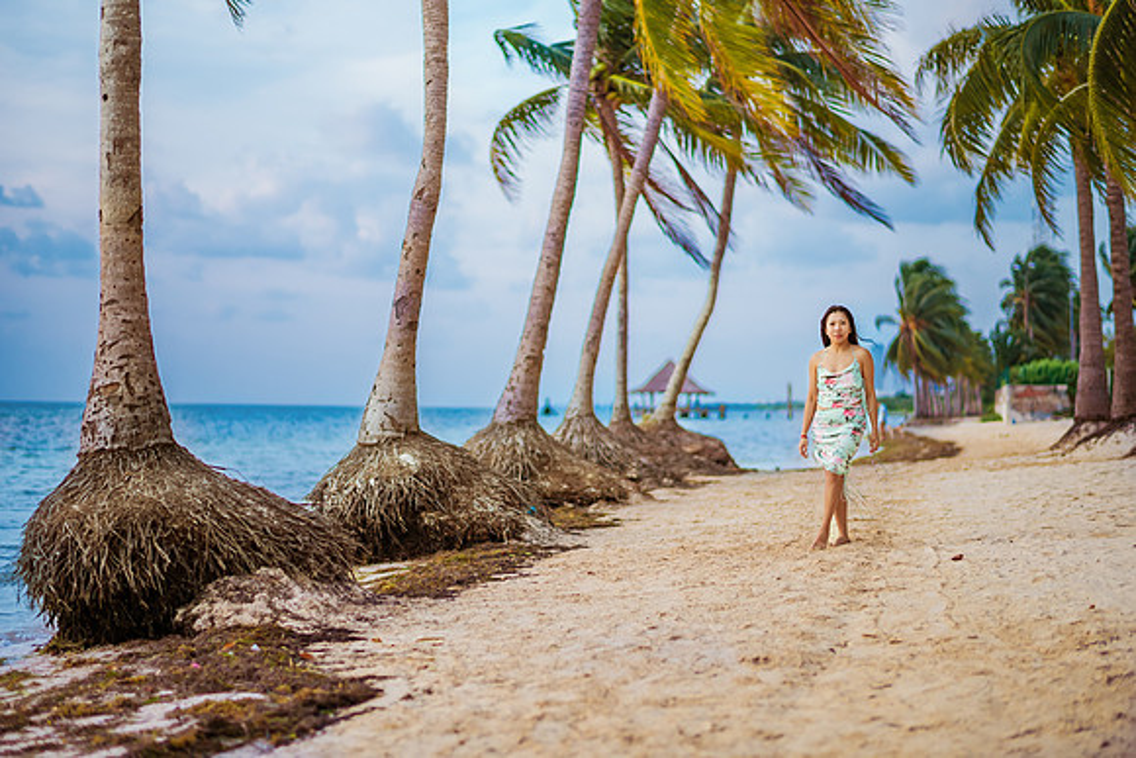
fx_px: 1831
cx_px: 568
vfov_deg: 23.4
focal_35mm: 58
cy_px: 379
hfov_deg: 34.5
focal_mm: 58
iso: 640
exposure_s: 1/5000
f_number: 1.4
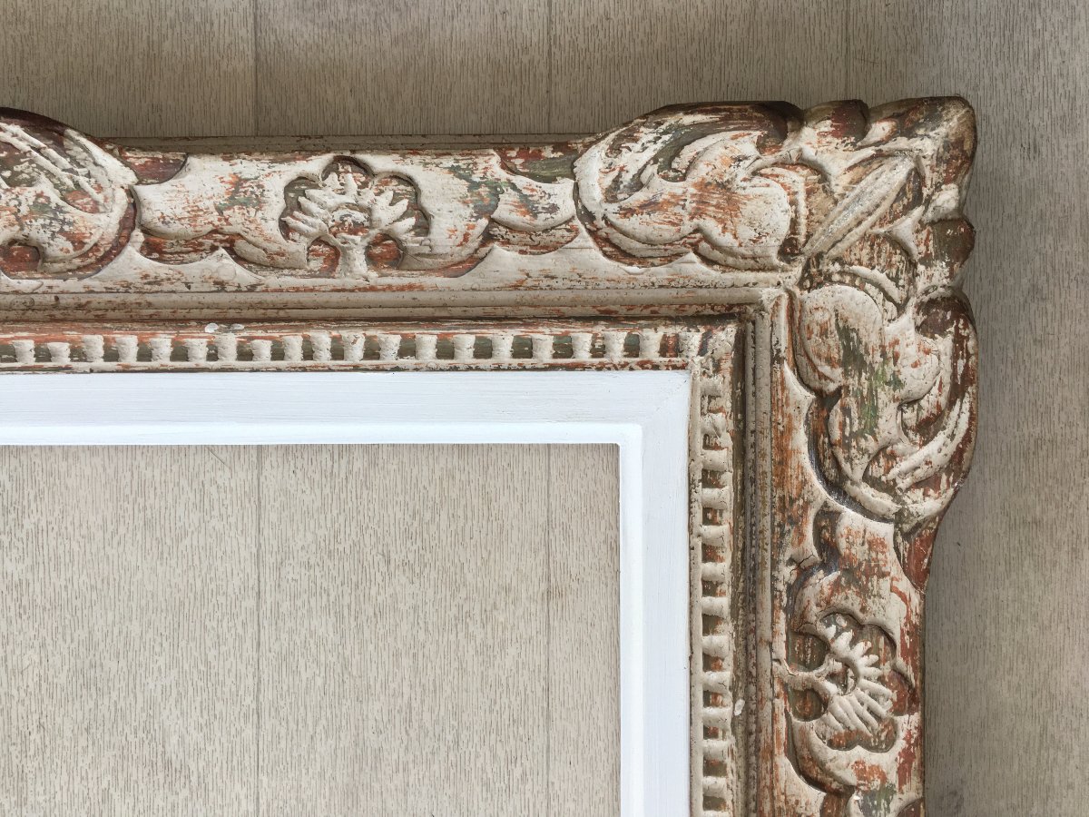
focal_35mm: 29
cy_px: 408
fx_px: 912
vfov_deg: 48.2
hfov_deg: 61.7
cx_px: 544
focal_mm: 4.15
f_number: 2.2
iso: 40
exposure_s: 1/100
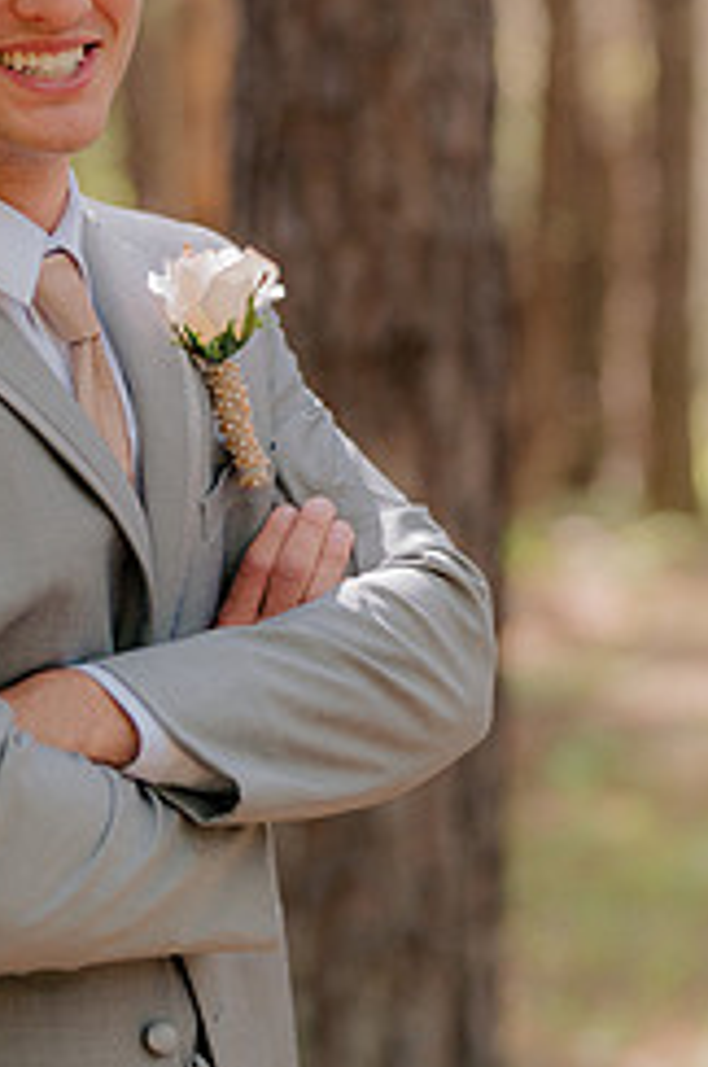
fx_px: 4644
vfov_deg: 13.0
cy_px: 197
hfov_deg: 8.7
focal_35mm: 157
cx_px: 138
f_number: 2.2
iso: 800
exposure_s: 1/2000
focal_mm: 85
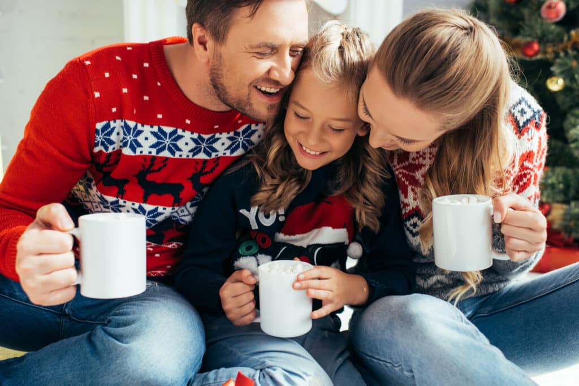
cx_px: 290
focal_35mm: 35
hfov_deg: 54.4
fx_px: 563
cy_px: 193
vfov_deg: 37.9
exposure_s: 1/320
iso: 160
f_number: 3.5
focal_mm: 35
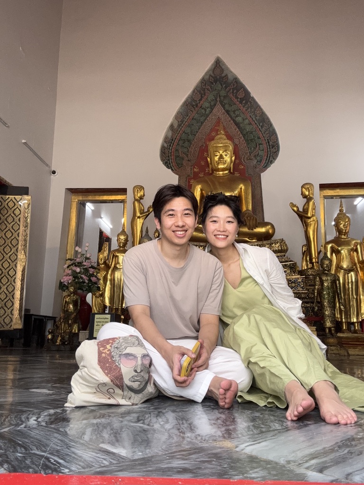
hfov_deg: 46.8
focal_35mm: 30
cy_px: 242
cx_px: 182
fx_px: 421
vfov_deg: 60.0
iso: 80
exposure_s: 1/100
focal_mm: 2.69
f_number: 1.9
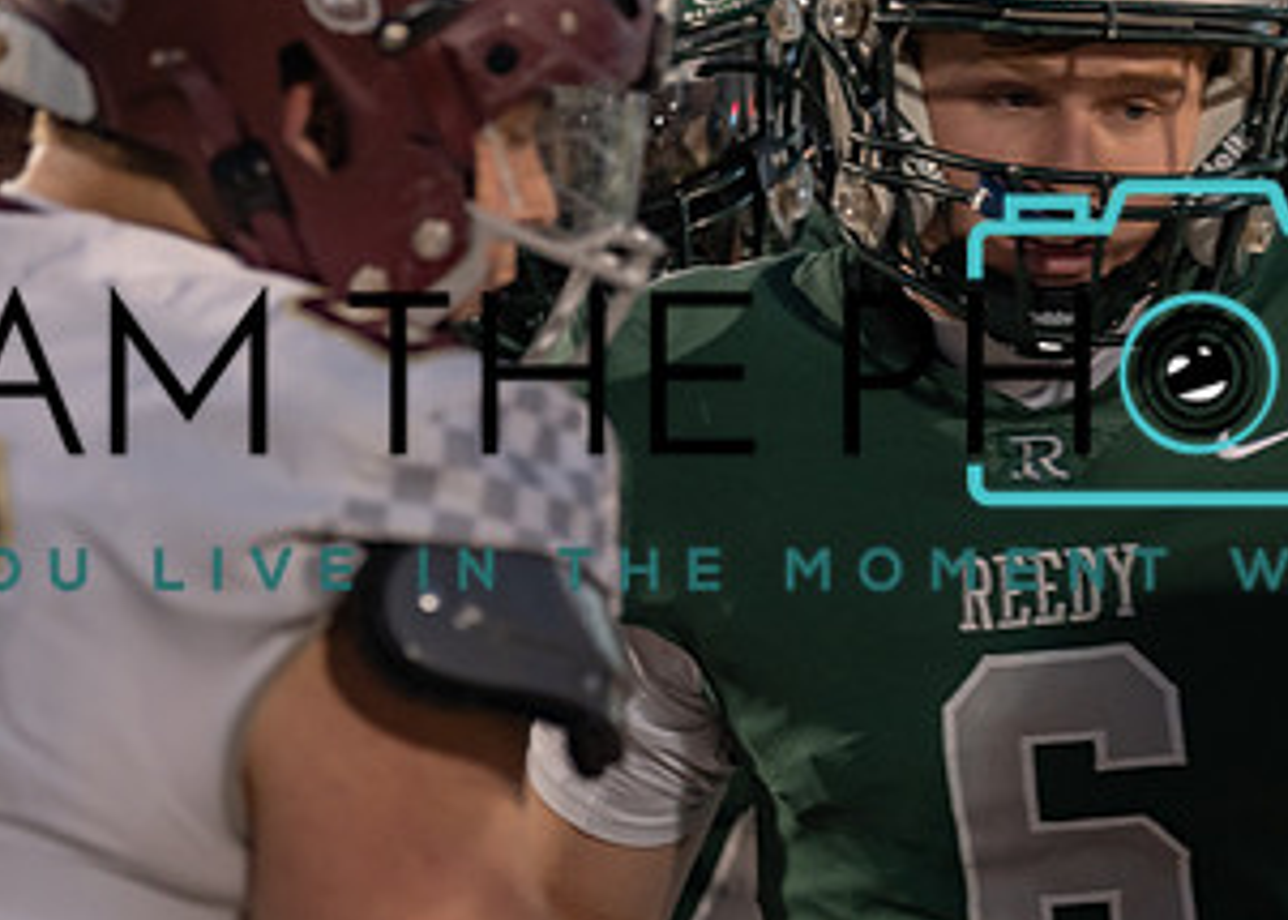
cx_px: 977
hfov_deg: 6.6
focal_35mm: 307
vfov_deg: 4.7
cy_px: 354
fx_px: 11230
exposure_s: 1/320
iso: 500
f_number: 2.8
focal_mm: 140
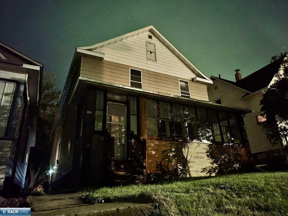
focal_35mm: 24
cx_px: 144
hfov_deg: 71.6
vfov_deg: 56.8
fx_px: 200
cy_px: 108
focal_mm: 5
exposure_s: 1/2
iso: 3200
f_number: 1.8
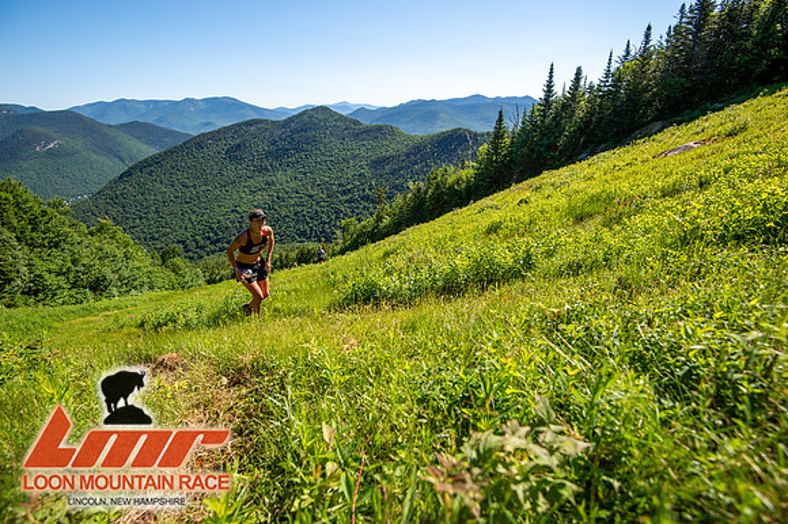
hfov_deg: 93.3
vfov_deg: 70.4
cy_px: 262
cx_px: 394
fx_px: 372
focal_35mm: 17
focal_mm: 17
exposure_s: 1/500
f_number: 5
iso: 100
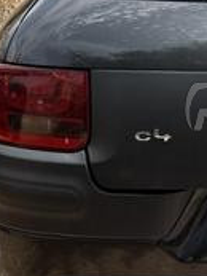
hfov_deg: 14.0
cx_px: 325
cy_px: 98
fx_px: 780
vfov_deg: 20.0
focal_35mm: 98
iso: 50
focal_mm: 5.96
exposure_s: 1/2151
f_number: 1.6
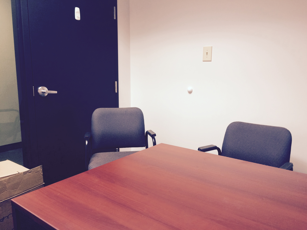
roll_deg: +0.4
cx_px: 154
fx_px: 257
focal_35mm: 29
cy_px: 115
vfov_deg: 48.2
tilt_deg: -11.8
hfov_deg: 61.7
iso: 80
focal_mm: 4.15
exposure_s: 1/30
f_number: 2.2
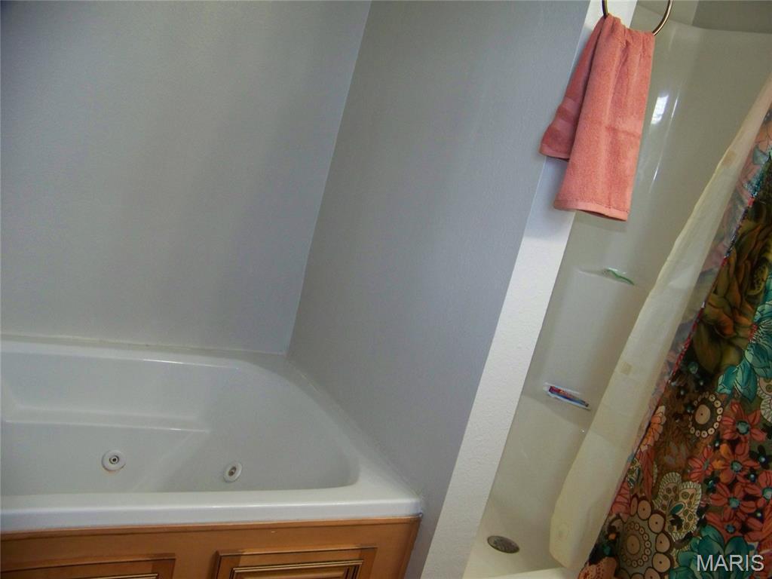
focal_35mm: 36
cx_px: 386
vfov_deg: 39.7
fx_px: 803
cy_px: 290
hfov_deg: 51.4
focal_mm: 5.85
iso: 200
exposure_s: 1/30
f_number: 2.8
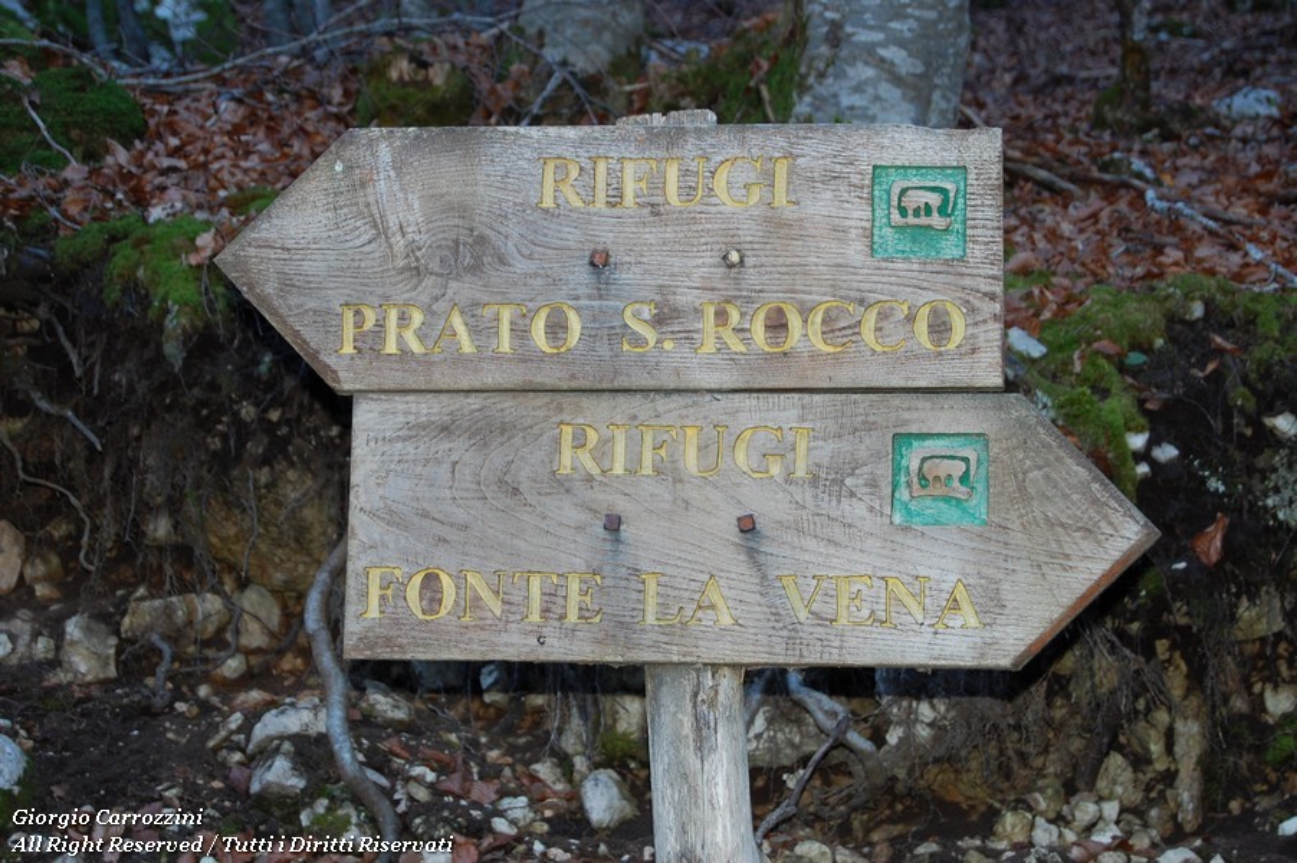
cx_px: 648
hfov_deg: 26.0
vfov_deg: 17.5
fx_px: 2808
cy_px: 432
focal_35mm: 78
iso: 400
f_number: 5.6
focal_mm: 52
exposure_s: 1/60
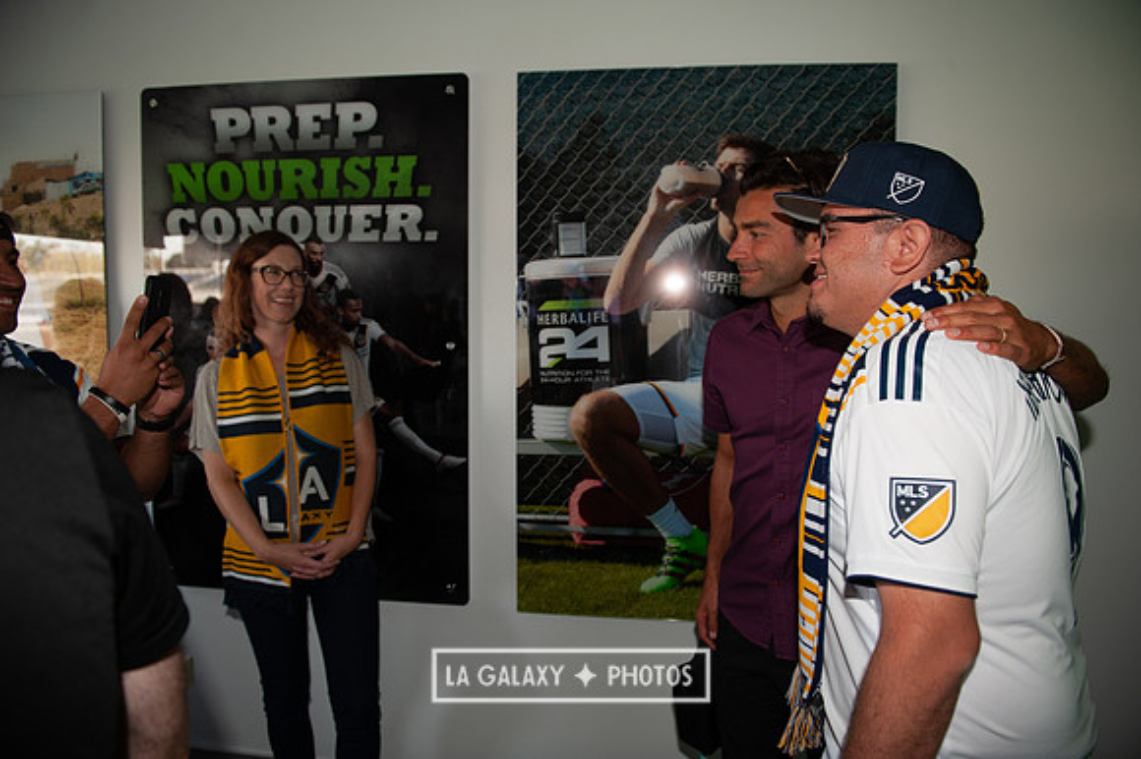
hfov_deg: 73.8
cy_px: 380
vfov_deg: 53.1
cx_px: 570
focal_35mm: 24
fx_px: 760
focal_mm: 24
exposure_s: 1/60
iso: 200
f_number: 3.5
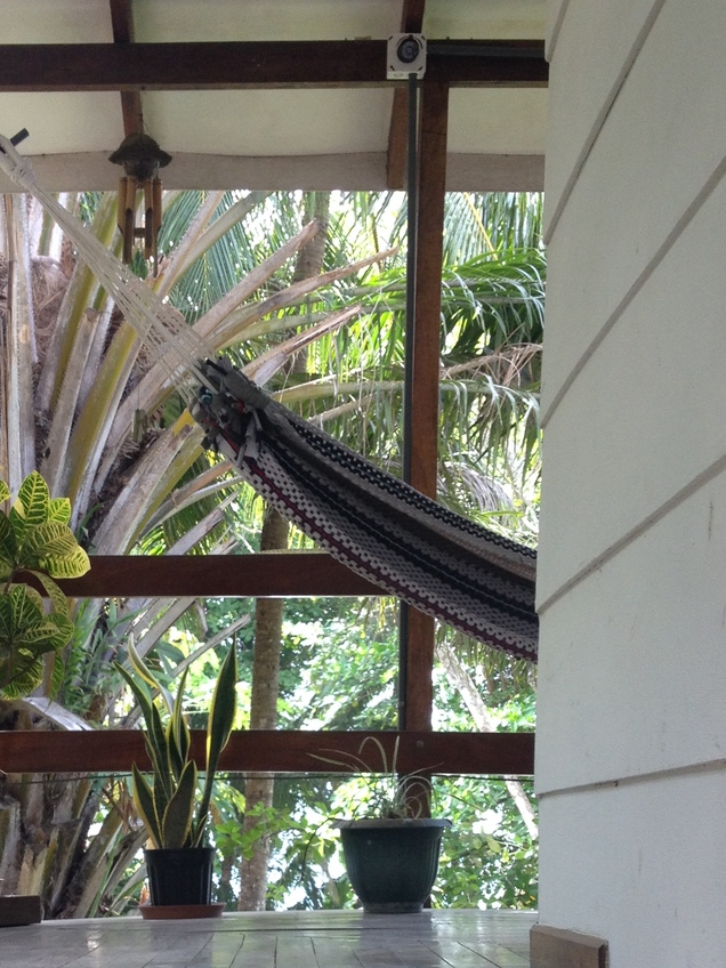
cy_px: 812
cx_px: 191
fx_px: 1846
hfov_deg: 22.1
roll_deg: +0.1
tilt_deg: -1.9
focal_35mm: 66
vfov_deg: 28.6
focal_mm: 4.28
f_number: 2.4
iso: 64
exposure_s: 1/120
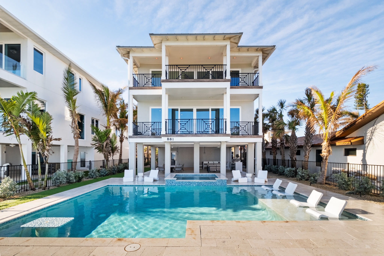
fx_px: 160
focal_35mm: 15
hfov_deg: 100.4
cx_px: 192
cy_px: 128
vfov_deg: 77.3
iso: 640
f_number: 7.1
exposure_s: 1/250
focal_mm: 10
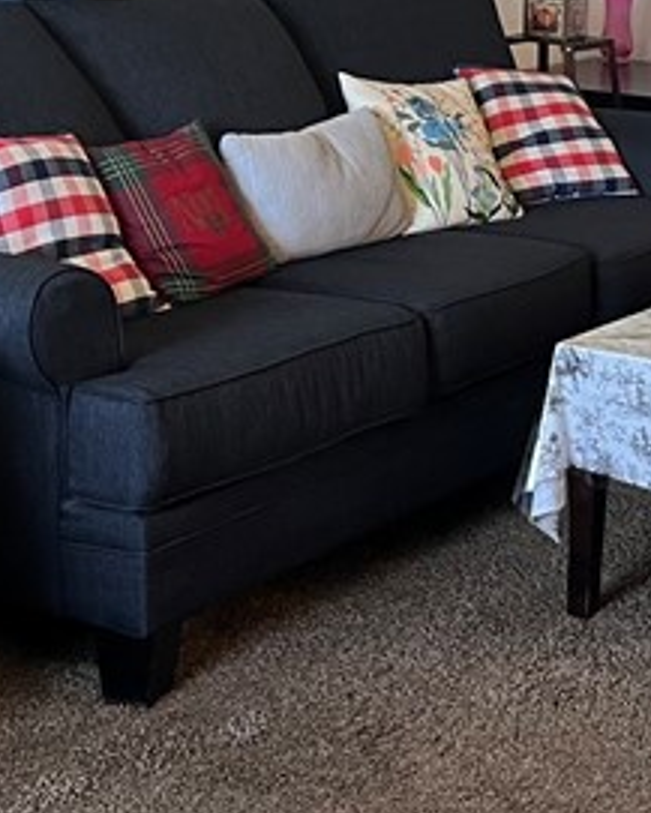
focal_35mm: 96
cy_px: 93
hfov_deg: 15.8
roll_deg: -1.9
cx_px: 603
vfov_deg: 19.6
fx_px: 2311
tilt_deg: -8.9
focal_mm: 5.7
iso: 100
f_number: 1.5
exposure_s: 1/60
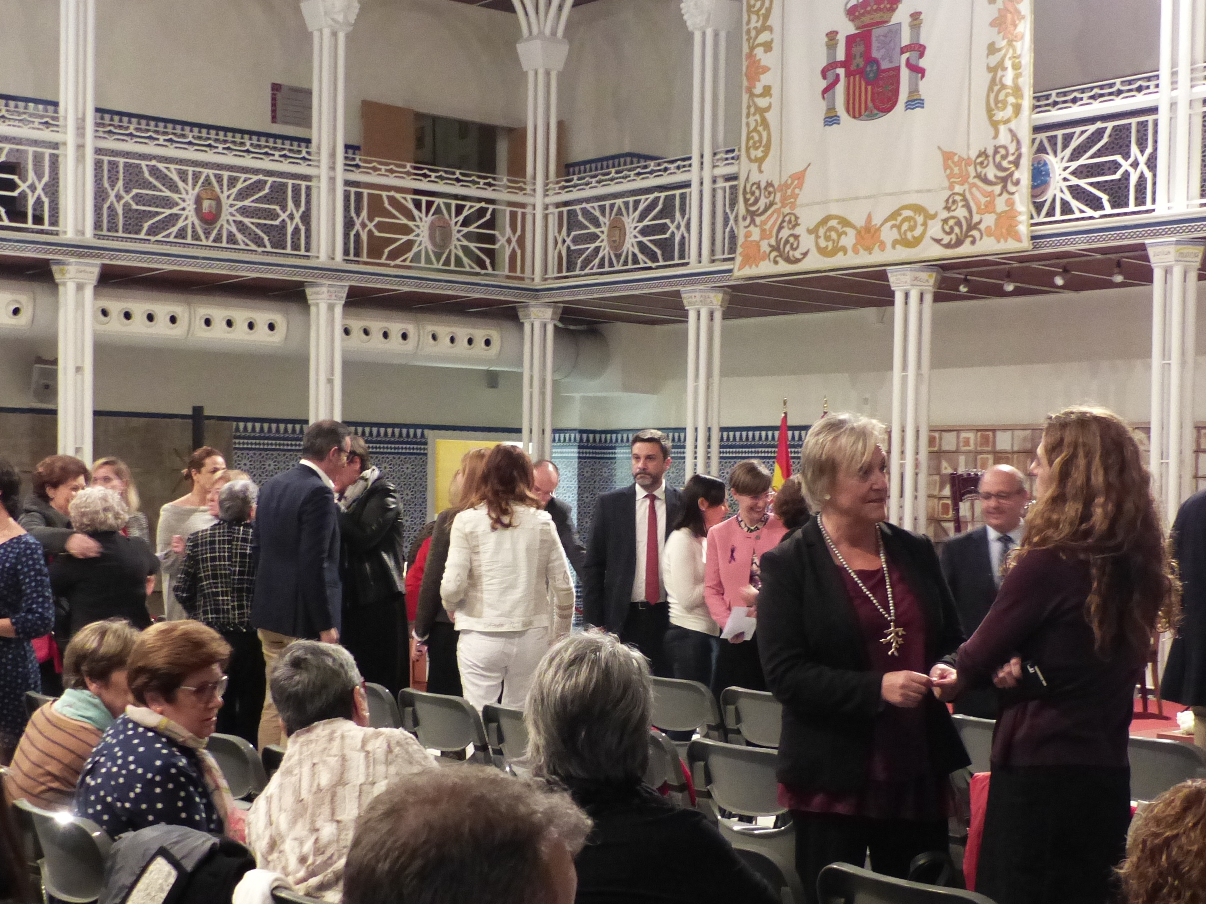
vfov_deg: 26.0
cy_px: 564
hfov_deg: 34.3
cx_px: 589
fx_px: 1951
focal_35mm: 56
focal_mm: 7.6
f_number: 2.8
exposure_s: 1/15
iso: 800
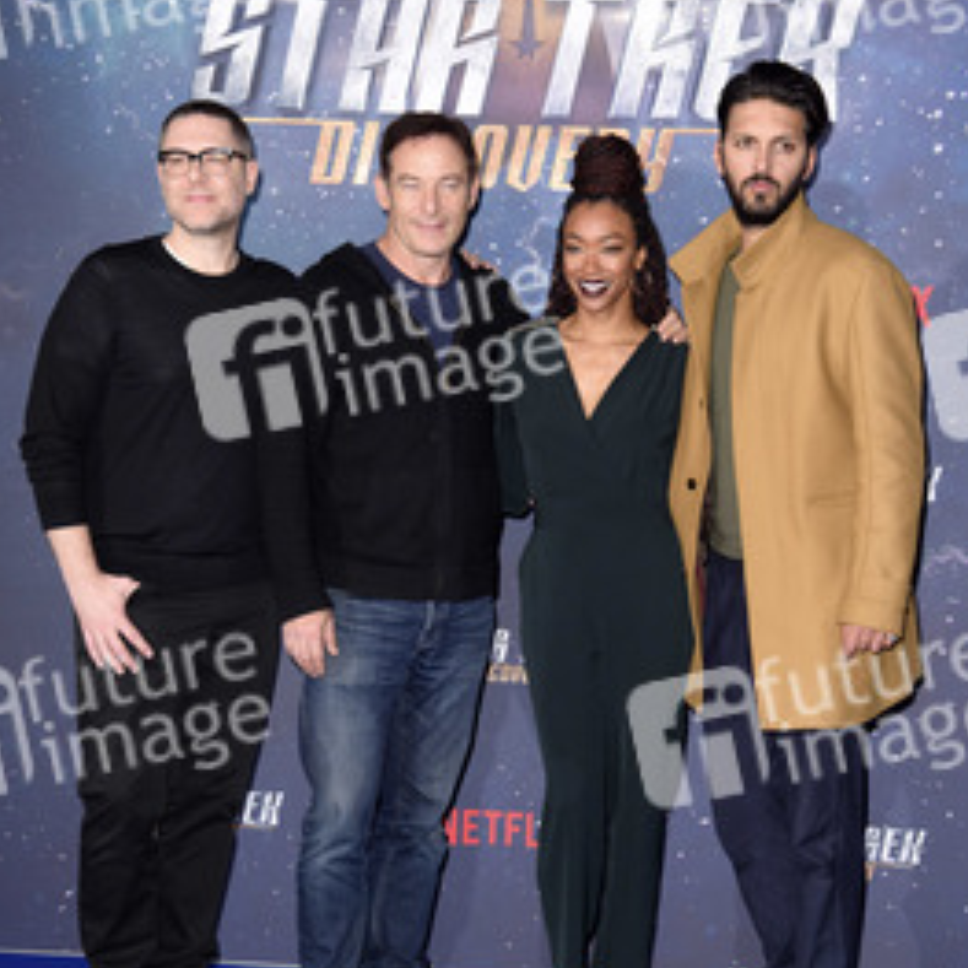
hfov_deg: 20.6
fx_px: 2658
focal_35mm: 84
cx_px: 484
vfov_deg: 20.6
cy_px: 537
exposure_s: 1/250
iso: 400
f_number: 5.6
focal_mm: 65
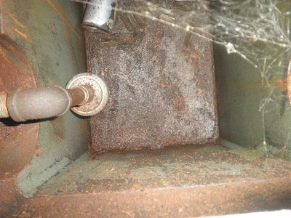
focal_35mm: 28
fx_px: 235
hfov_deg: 63.4
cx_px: 146
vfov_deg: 49.7
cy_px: 109
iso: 200
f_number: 3
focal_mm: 5
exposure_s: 1/30
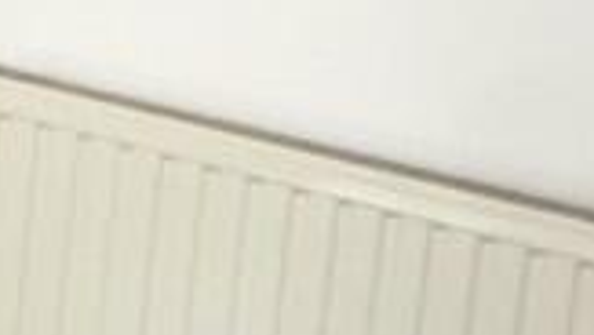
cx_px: -623
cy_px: -73
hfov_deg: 10.3
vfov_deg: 6.3
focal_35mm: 192
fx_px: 3027
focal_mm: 5.1
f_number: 3.9
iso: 64
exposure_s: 1/80
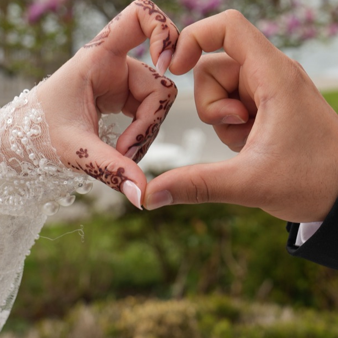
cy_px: 100
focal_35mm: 73
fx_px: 806
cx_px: 160
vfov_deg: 23.5
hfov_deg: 23.7
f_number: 4.5
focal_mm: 33
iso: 160
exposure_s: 1/250
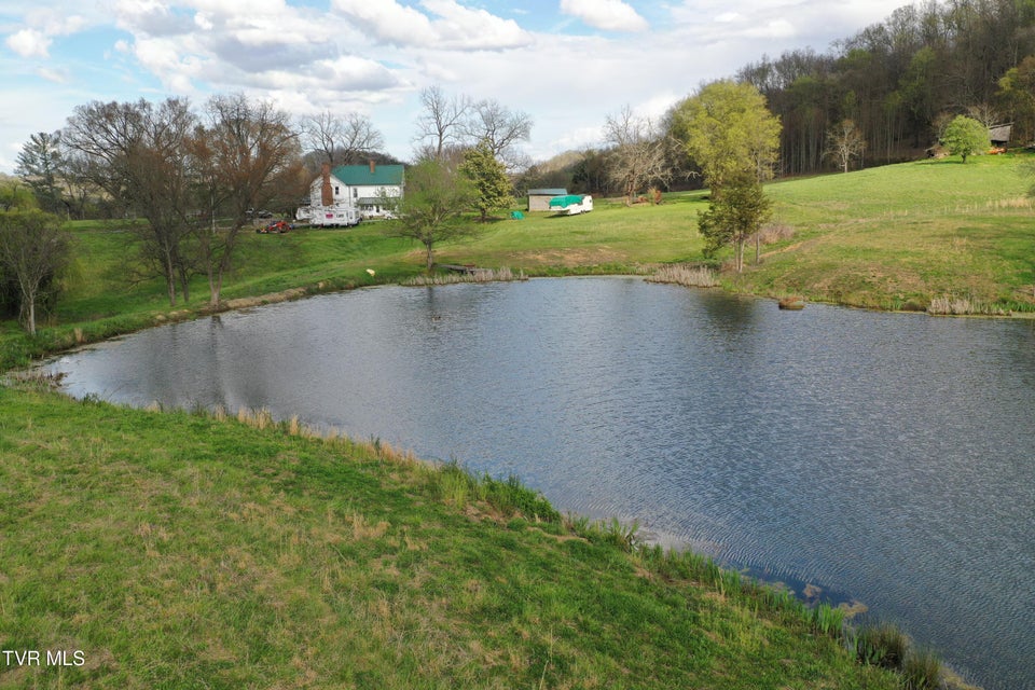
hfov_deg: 65.5
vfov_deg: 46.4
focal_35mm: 28
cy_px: 345
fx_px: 805
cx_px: 518
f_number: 5
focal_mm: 10.26
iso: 100
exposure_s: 1/200
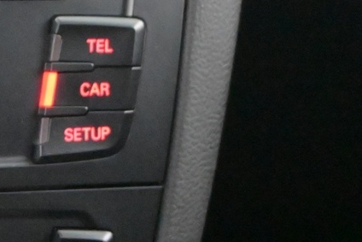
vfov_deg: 10.9
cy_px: 179
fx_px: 1267
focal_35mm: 126
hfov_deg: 14.8
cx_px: -225
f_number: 4
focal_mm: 22
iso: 12800
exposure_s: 1/40
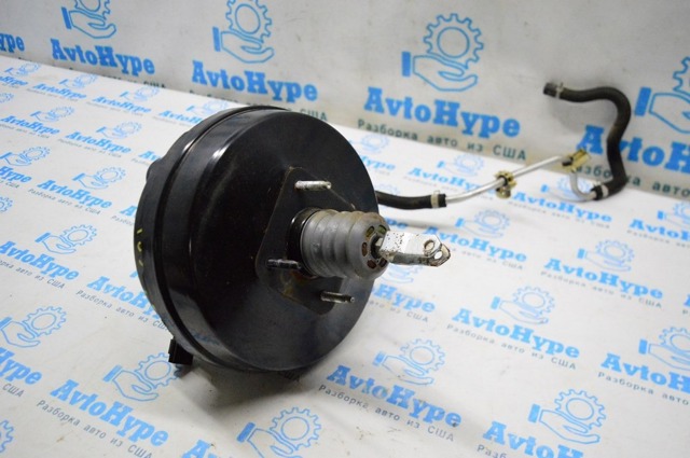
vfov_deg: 41.6
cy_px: 229
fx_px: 603
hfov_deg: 59.6
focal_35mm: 32
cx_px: 345
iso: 6400
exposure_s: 1/800
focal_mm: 21
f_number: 3.8
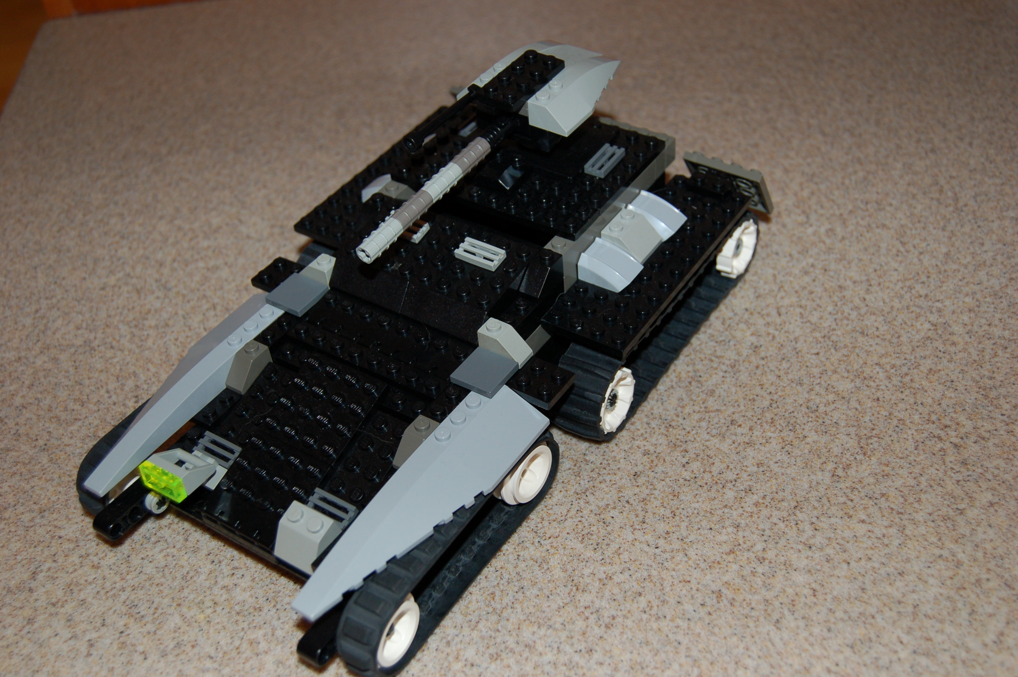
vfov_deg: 31.8
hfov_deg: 46.4
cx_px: 509
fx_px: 1187
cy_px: 338
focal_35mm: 42
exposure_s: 1/60
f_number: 4.2
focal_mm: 28
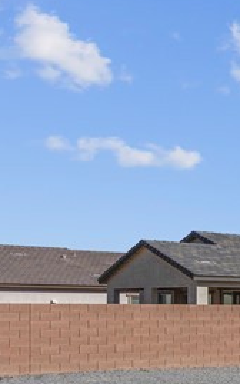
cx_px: 544
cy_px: 290
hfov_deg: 14.1
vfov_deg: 28.9
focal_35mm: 70
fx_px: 733
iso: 100
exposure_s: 1/500
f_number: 9
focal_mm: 17
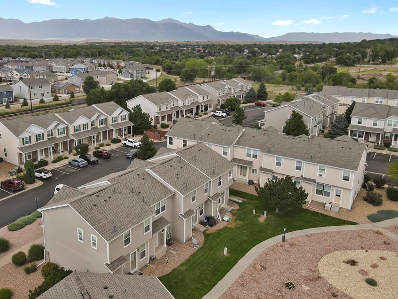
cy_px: 128
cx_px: 159
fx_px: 334
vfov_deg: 48.1
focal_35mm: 29
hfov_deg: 61.1
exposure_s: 1/200
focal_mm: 4.5
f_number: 2.8
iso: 100
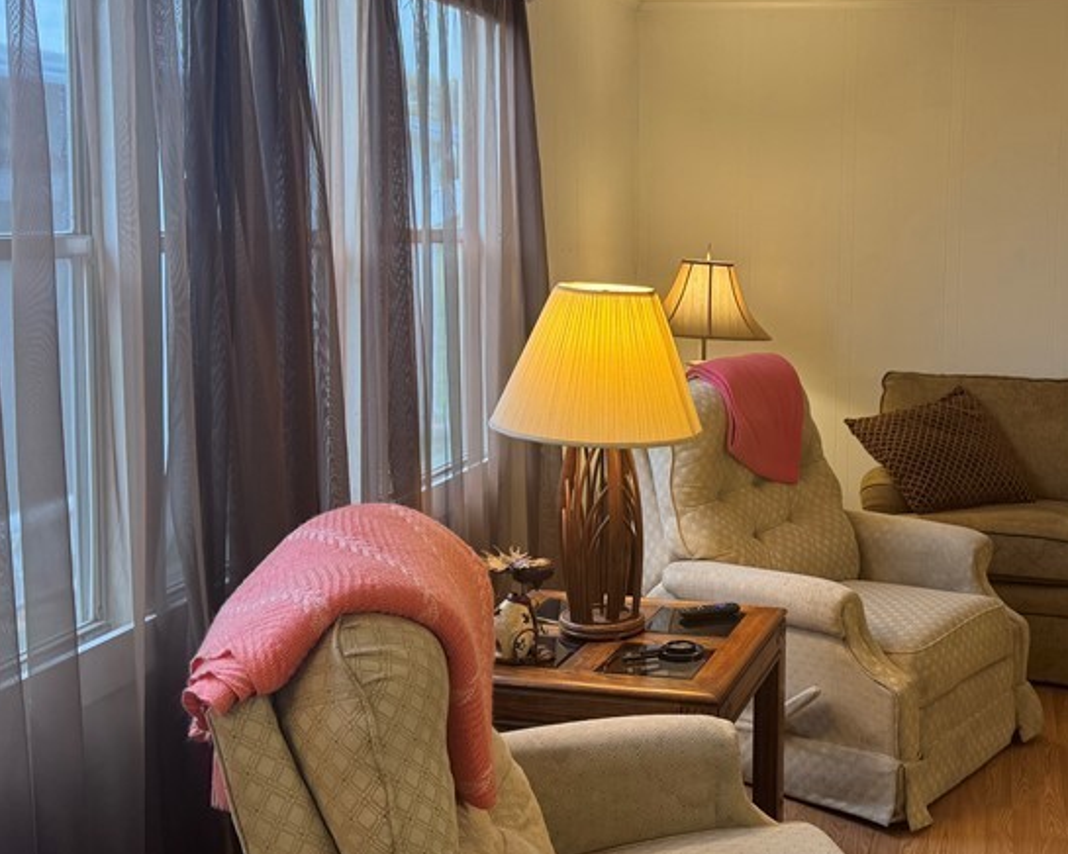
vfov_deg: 34.0
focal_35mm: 44
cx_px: 747
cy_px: 335
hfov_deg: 41.2
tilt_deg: -6.4
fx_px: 1391
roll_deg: -1.4
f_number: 1.78
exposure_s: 1/60
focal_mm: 6.76
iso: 125
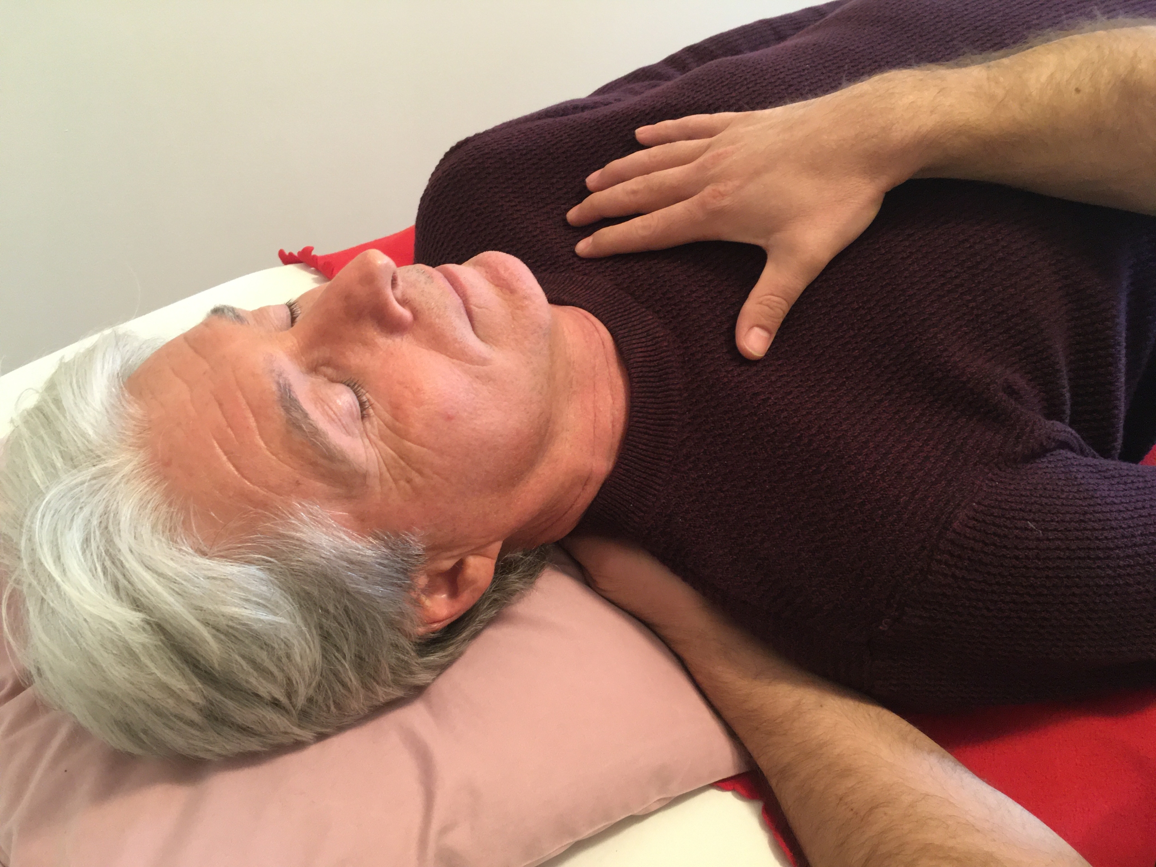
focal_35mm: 29
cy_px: 434
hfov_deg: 61.7
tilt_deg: -50.5
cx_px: 578
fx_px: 968
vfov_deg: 48.2
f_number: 2.2
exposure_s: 1/17
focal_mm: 4.15
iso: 200
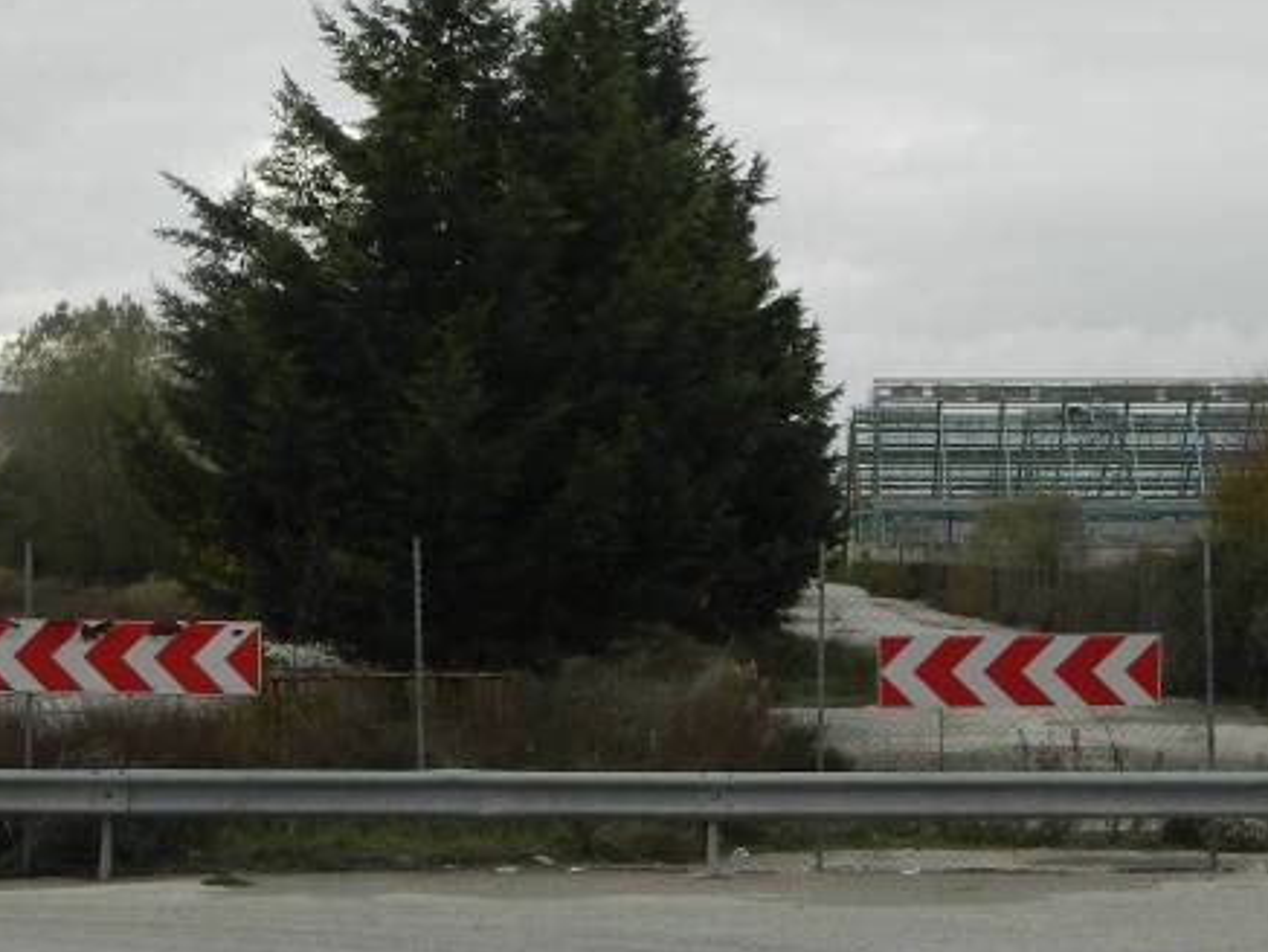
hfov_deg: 20.4
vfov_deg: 15.4
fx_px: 3517
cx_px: 664
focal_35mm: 96
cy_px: 473
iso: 80
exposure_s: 1/200
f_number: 3.5
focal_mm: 7.3
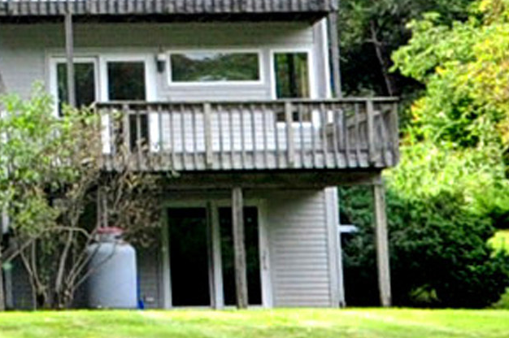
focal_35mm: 90
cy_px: -189
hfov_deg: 21.2
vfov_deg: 14.0
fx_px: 1276
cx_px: -73
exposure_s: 1/200
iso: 500
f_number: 8
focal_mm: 13
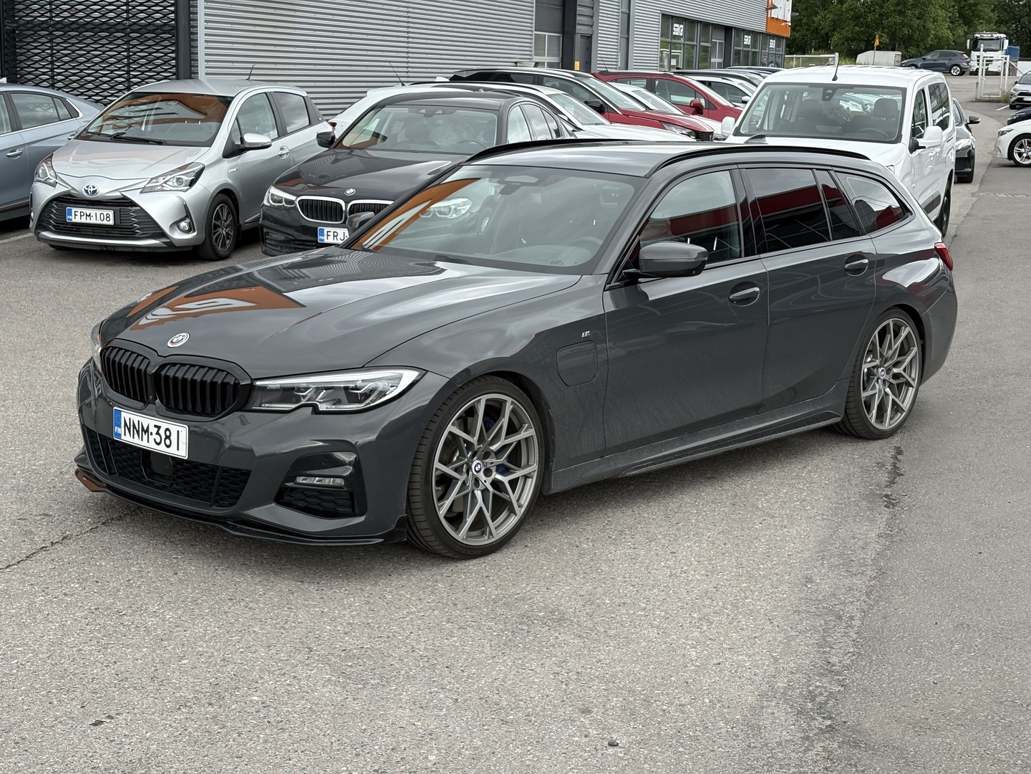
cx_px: 516
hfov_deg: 36.8
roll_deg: -1.5
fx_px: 1549
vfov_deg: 28.0
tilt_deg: -11.1
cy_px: 387
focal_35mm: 52
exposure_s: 1/519
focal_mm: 5.96
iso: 50
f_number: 1.6
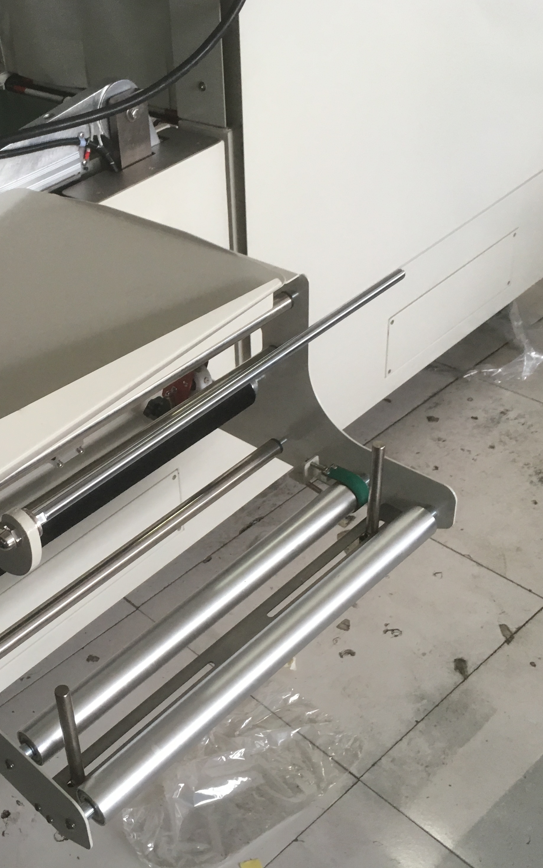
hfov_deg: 29.5
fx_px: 995
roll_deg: +8.9
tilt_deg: -33.4
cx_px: 76
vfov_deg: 47.2
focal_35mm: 42
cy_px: 426
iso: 64
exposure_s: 1/33
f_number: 2.2
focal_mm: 4.15
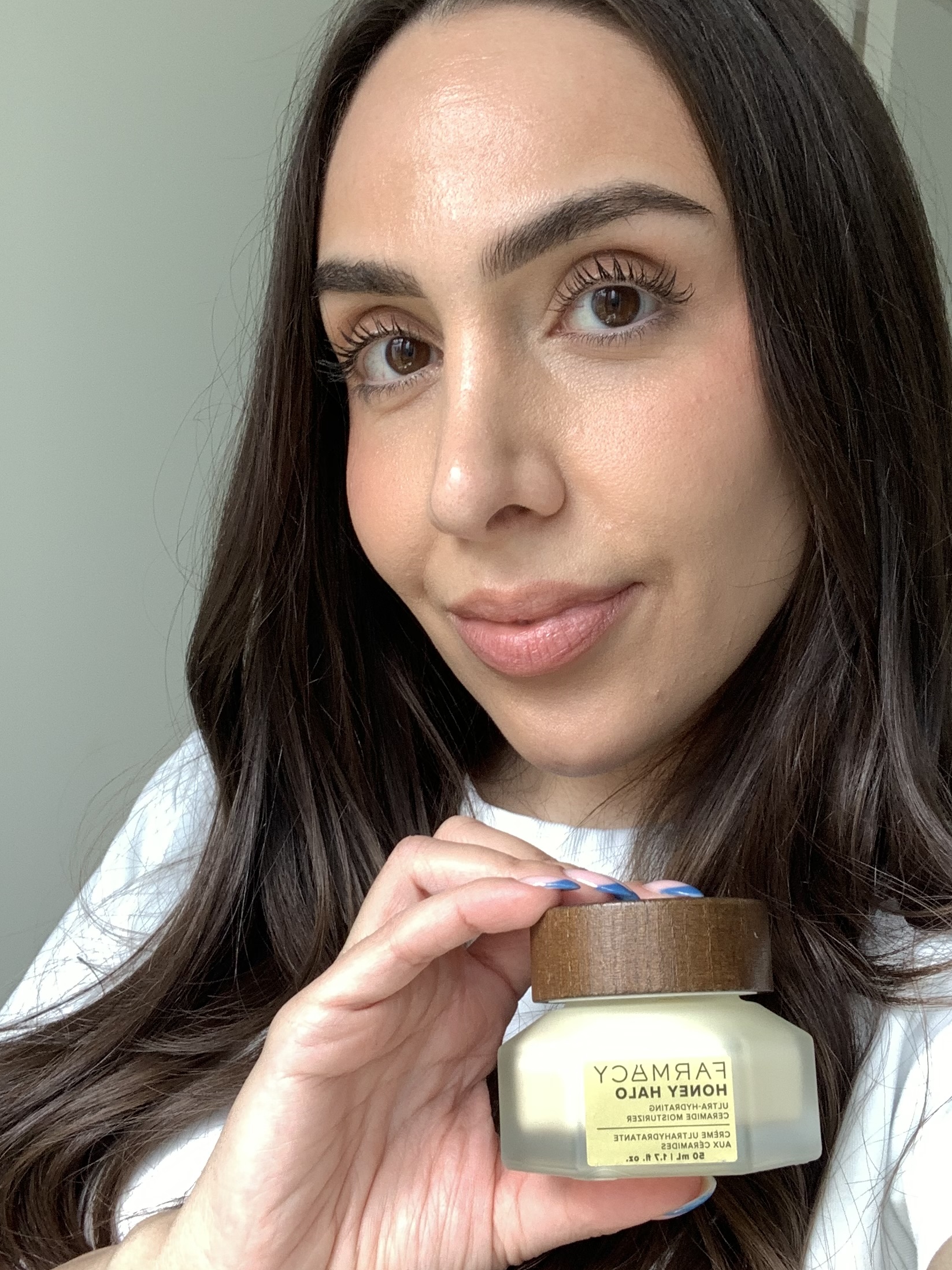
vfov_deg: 42.1
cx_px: 535
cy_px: 666
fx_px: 1650
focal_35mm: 45
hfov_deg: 32.1
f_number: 2.2
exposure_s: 1/121
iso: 50
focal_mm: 2.87
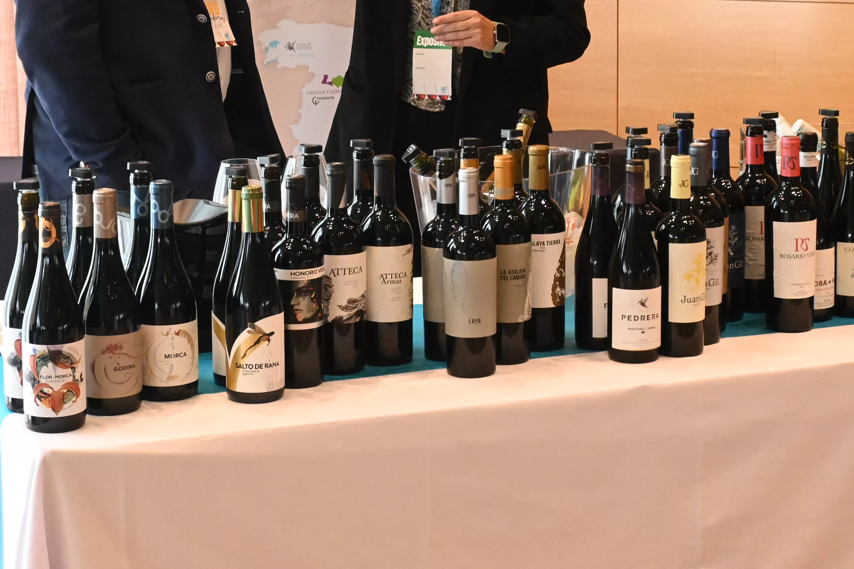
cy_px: 126
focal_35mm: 78
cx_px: 460
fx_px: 1861
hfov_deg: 25.8
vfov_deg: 17.3
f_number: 7.1
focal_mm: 27.5
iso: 3200
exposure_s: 1/200
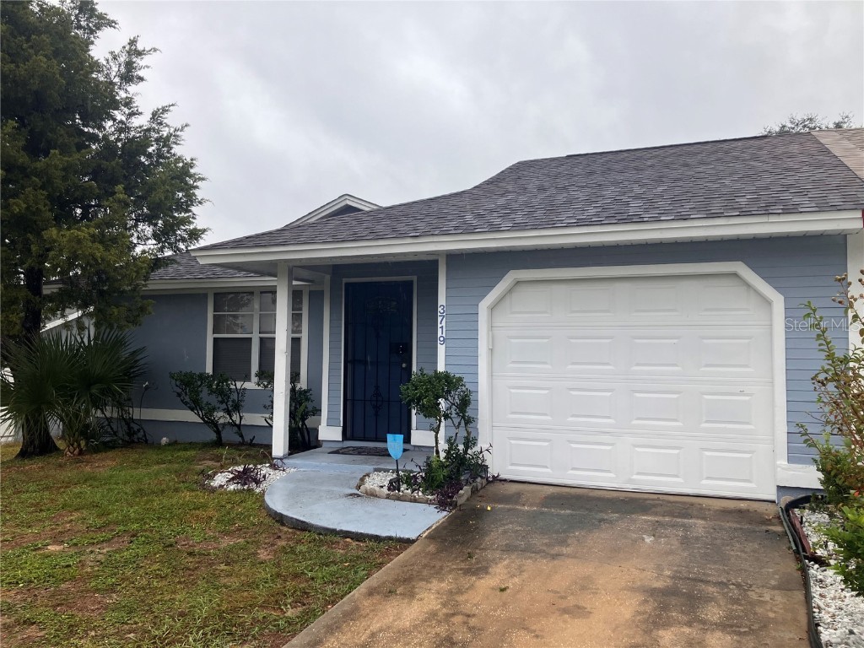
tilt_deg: +3.8
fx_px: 699
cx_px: 432
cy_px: 324
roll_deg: -0.4
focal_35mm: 28
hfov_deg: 63.4
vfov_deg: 49.7
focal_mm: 3.99
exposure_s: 1/262
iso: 25
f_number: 1.8
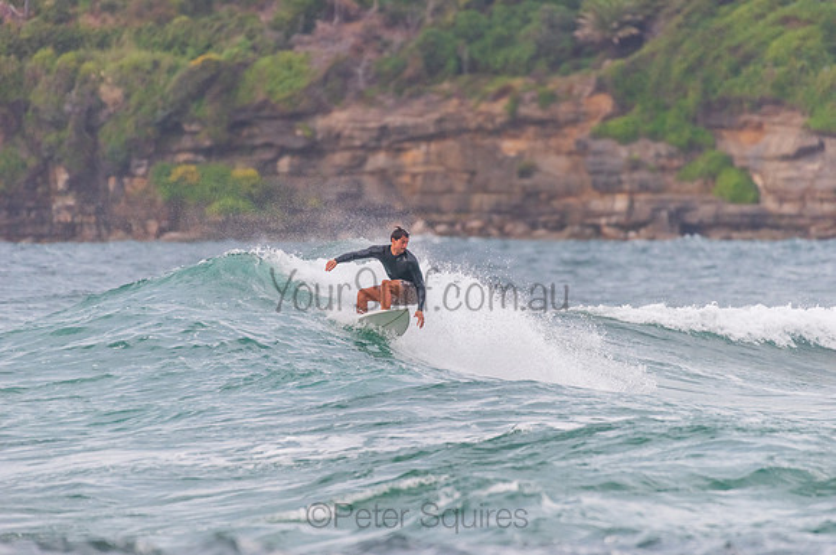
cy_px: 278
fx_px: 11613
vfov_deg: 2.7
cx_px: 418
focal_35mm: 501
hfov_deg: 4.1
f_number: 5.6
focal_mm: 500
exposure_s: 1/1600
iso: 1250
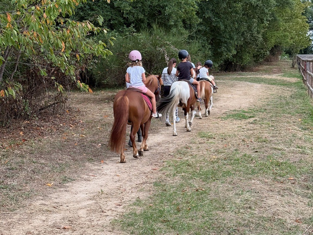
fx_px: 434
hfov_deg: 39.7
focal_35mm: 48
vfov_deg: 30.3
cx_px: 156
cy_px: 118
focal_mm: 6.76
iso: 80
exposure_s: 1/802
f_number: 1.78
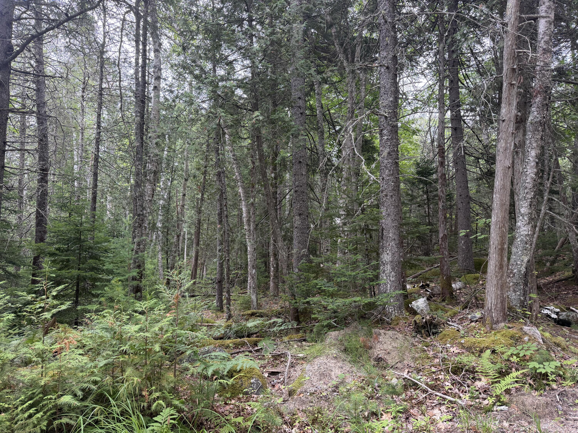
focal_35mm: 24
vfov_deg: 56.8
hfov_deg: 71.6
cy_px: 216
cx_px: 289
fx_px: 401
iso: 125
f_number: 1.78
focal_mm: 6.76
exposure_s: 1/203
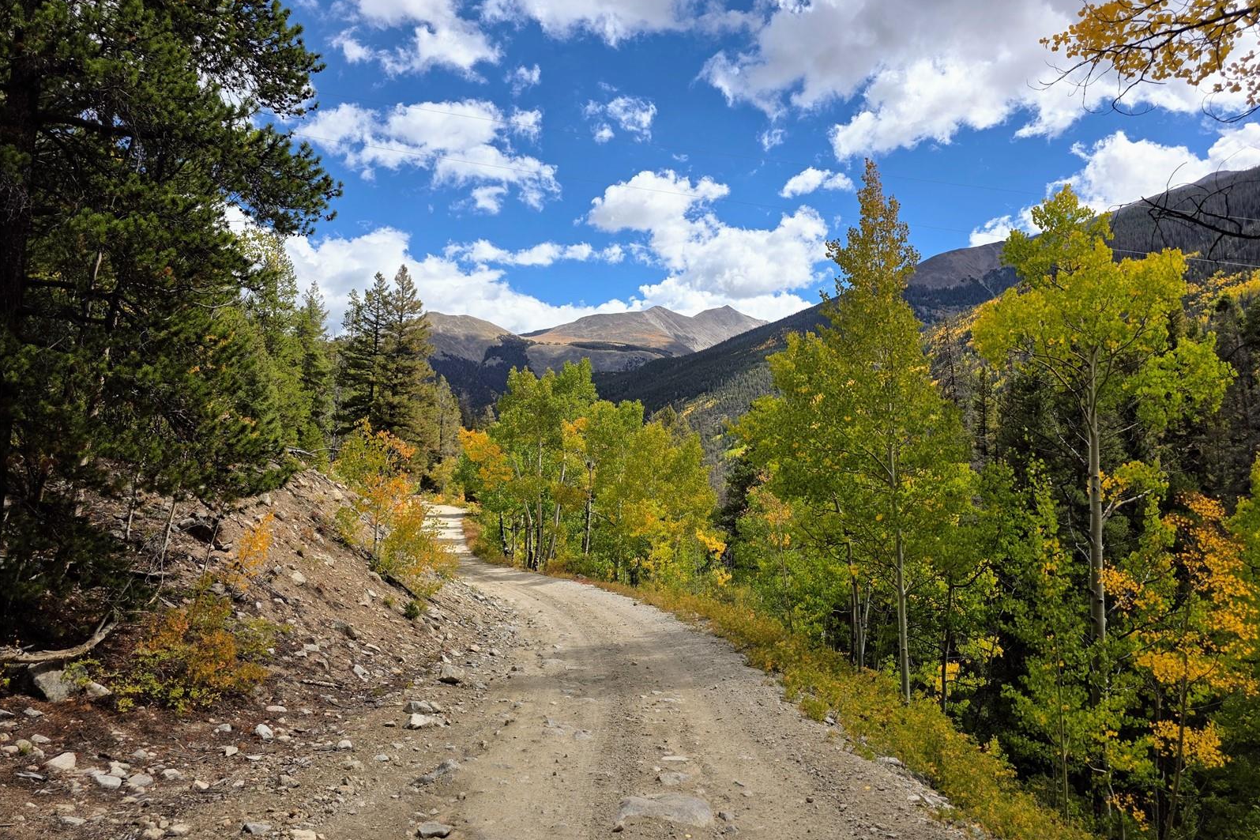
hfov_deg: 73.7
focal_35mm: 24
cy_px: 417
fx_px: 840
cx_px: 630
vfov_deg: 53.1
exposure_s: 1/6150
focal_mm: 6.3
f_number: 1.7
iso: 80
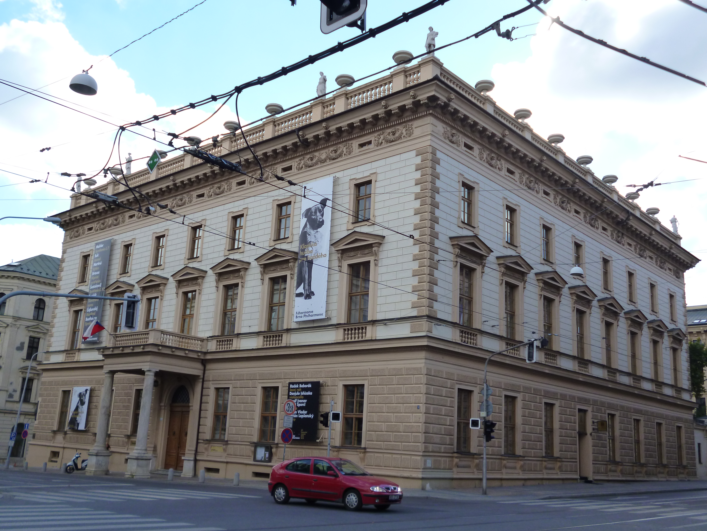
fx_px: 735
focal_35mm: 36
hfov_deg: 51.4
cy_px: 266
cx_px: 354
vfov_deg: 39.7
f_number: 3.5
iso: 160
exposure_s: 1/400
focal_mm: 6.4
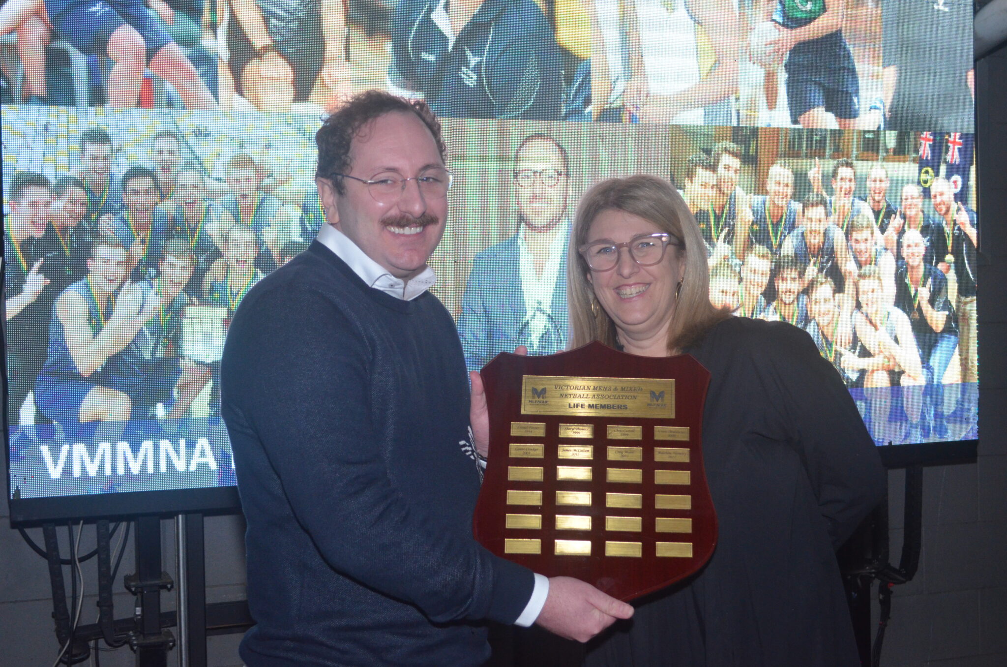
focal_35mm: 51
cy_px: 334
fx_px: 1423
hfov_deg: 39.0
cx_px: 504
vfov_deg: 26.4
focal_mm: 34
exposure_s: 1/60
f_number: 5
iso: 1400
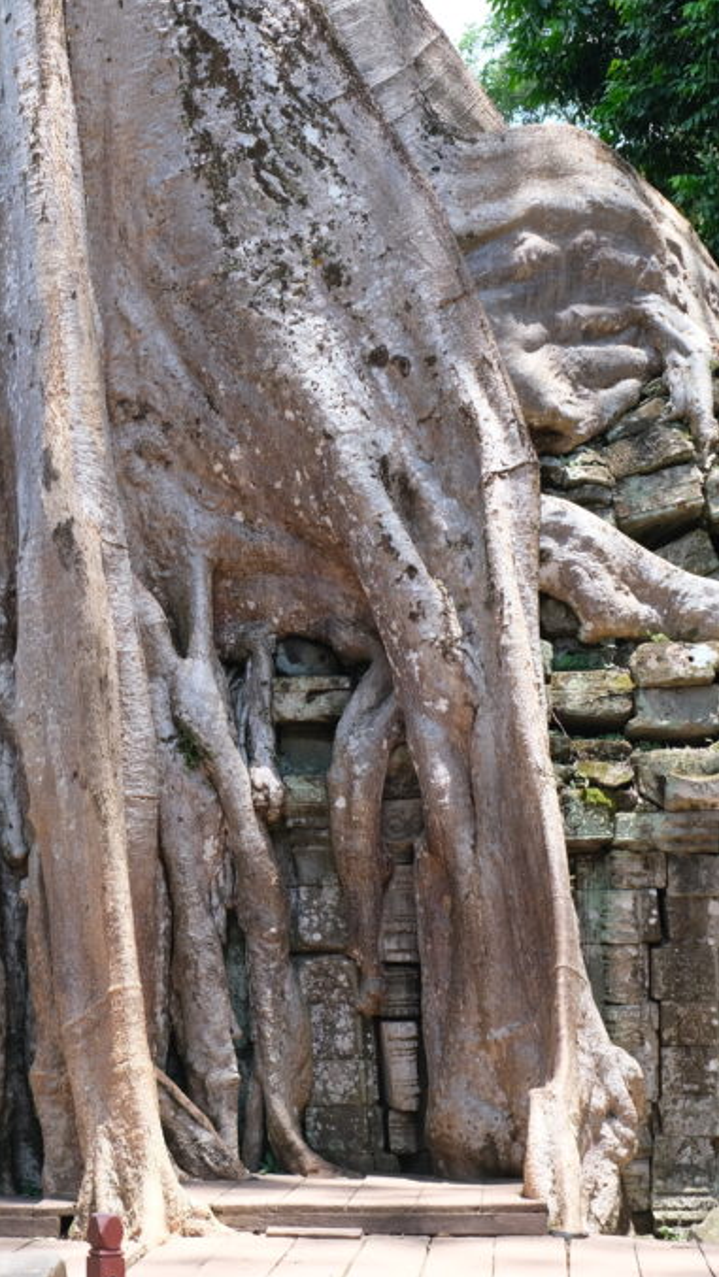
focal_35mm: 84
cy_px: 642
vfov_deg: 25.3
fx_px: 2846
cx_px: -64
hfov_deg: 14.1
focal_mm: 35
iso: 320
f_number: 3.2
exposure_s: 1/450
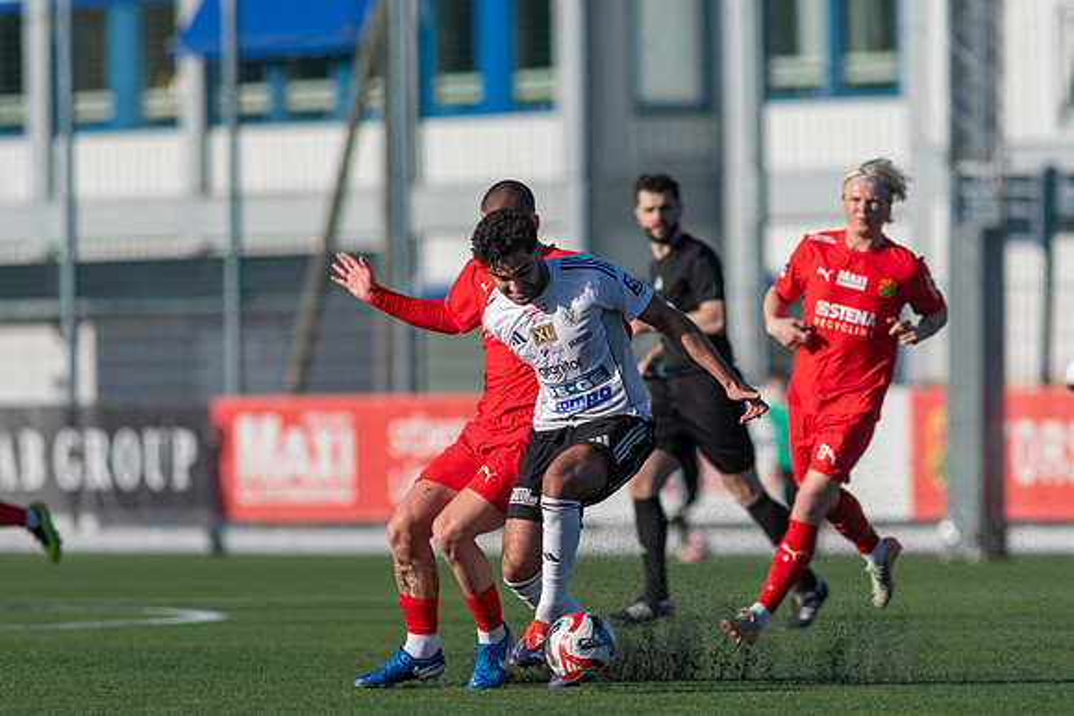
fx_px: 13428
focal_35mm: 450
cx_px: 537
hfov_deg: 4.6
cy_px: 358
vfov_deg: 3.1
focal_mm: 300
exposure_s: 1/2000
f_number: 3.2
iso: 100
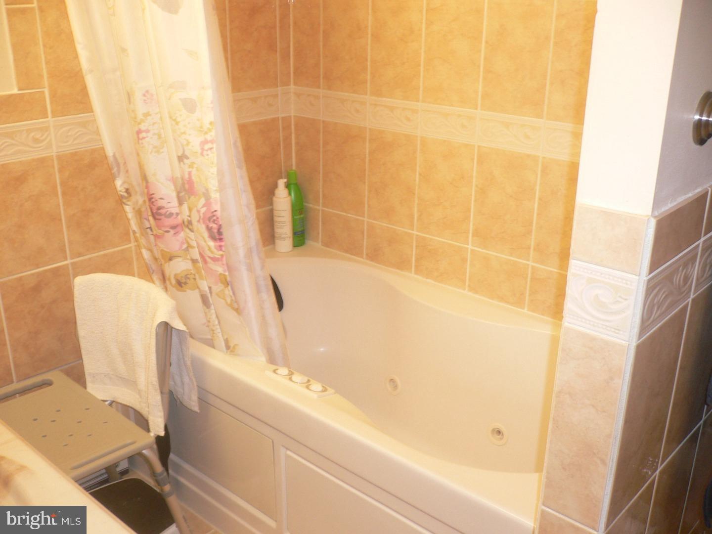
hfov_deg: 52.6
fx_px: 720
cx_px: 356
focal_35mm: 35
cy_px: 267
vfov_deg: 40.7
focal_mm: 5.8
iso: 100
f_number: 2.8
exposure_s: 1/8
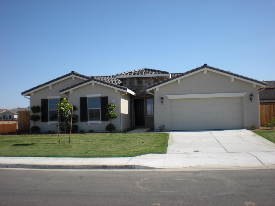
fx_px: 302
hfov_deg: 49.0
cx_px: 138
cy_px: 103
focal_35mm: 38
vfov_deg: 37.7
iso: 64
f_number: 4.6
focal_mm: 6.3
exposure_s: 1/472
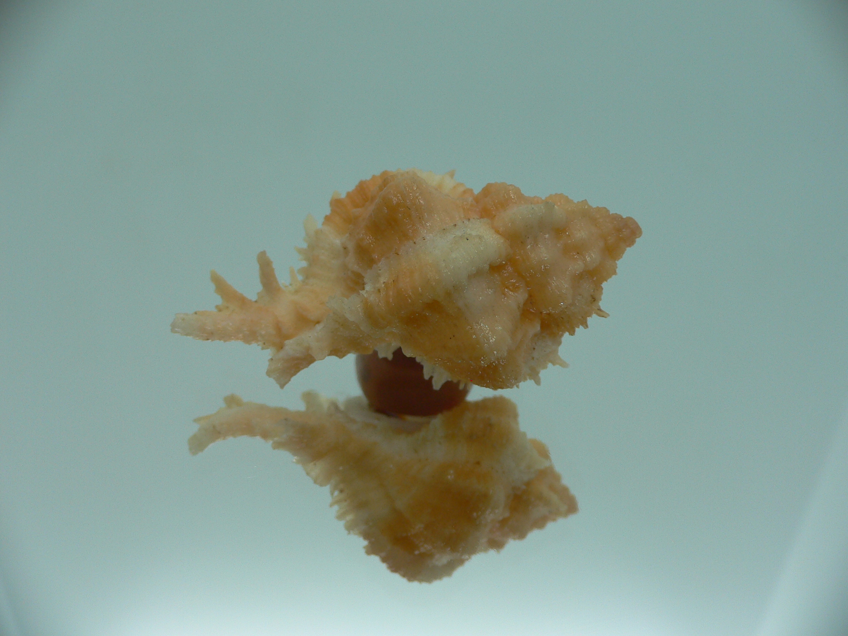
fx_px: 857
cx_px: 424
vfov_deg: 40.7
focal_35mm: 35
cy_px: 318
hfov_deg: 52.6
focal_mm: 4.6
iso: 80
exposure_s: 1/60
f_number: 2.8
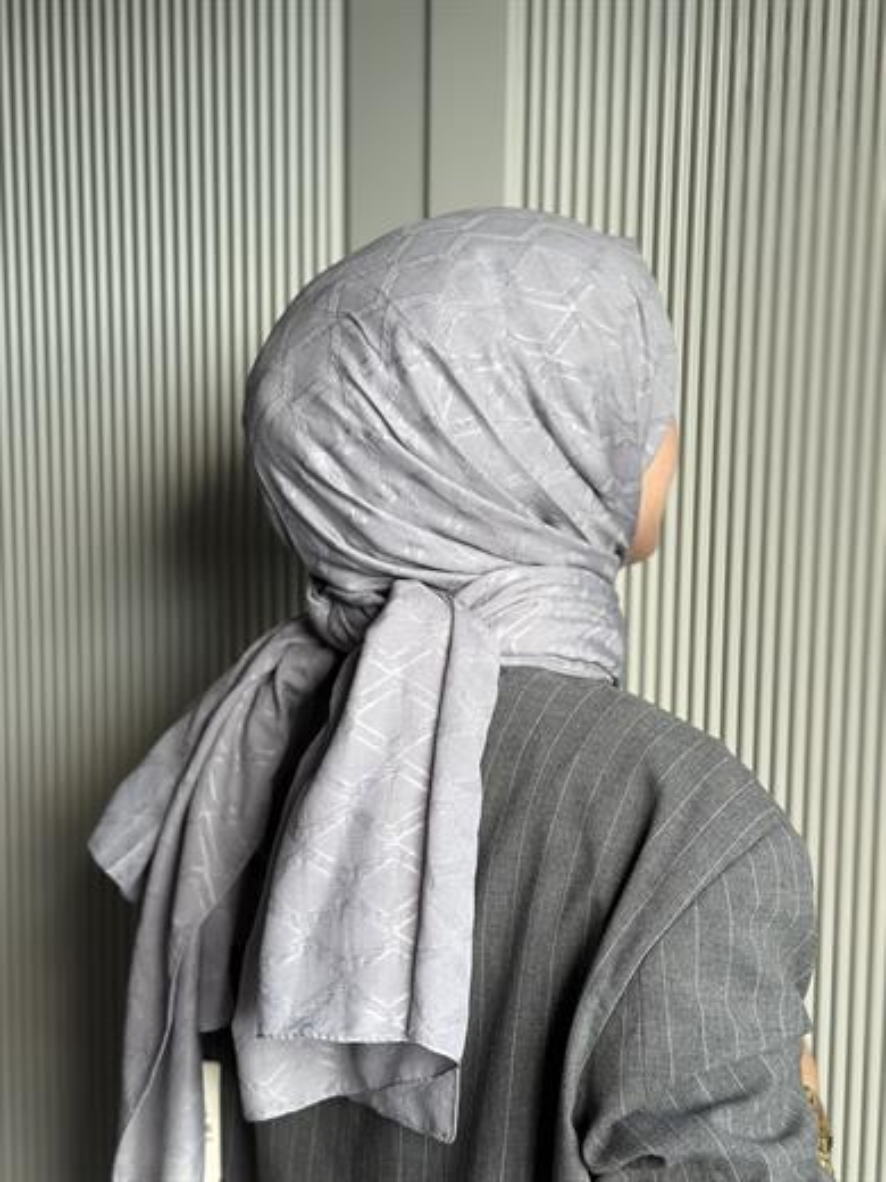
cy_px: 591
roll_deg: -1.3
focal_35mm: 48
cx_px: 443
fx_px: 1638
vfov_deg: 39.7
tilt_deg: -6.5
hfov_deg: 30.3
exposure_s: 1/262
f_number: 1.78
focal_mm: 6.86
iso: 80
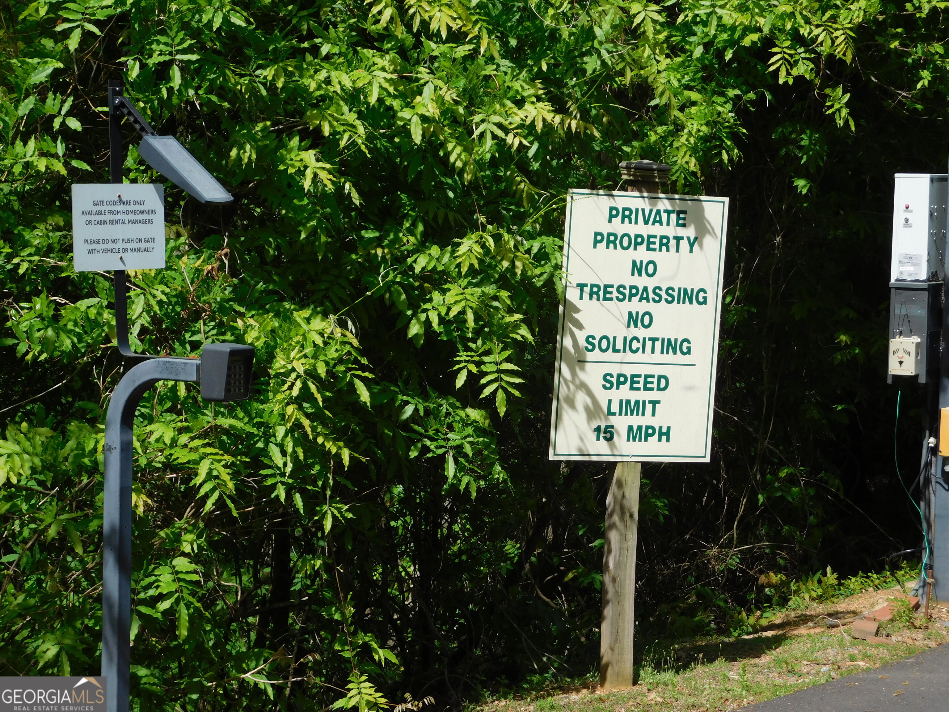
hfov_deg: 21.5
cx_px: 474
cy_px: 356
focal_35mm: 91
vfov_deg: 16.2
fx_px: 2495
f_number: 4.5
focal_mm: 16.1
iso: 125
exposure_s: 1/640
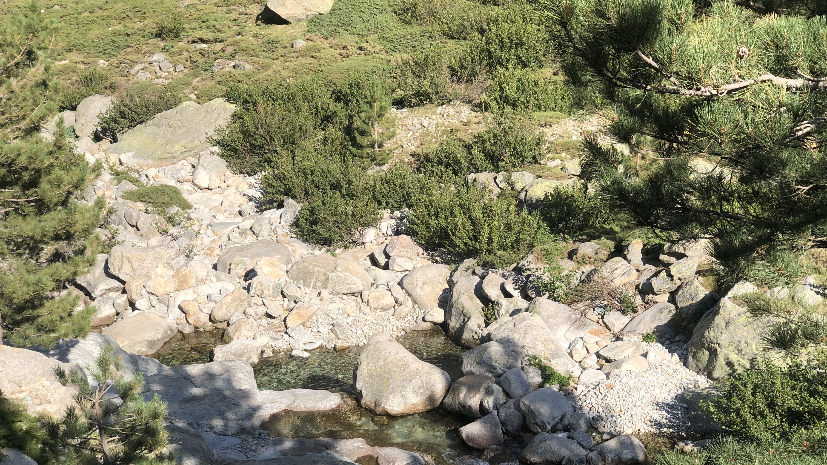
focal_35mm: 63
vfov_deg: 19.1
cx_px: 450
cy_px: 272
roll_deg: +0.7
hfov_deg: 33.3
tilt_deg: -20.6
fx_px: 1381
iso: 16
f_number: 2.4
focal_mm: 6
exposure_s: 1/750
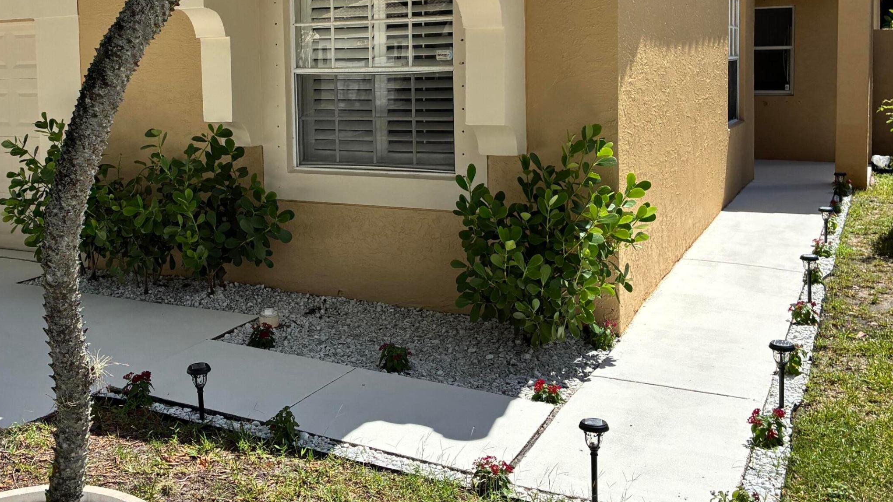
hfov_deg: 50.0
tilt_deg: +0.5
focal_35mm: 40
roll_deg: +1.8
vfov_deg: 29.3
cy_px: 132
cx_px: 339
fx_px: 947
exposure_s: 1/1534
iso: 32
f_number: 1.64
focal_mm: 4.2
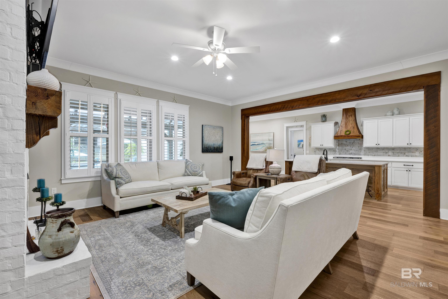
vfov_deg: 75.5
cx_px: 224
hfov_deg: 98.5
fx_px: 193
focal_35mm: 16
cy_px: 150
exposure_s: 1/4
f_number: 11
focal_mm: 15.5
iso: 400
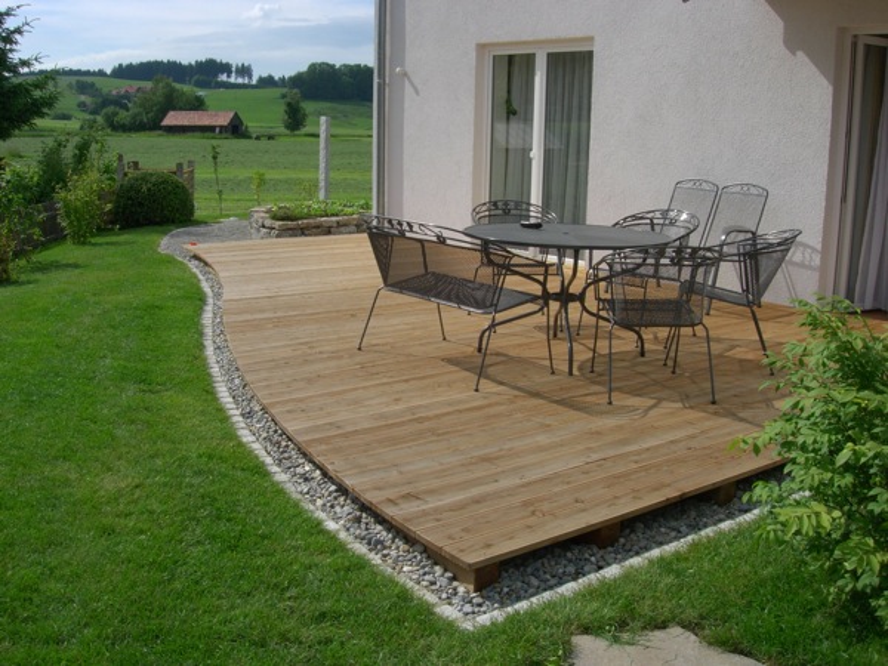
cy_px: 333
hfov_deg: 49.0
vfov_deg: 37.7
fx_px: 975
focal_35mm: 38
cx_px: 444
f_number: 4.8
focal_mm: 7.8
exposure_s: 1/813
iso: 64
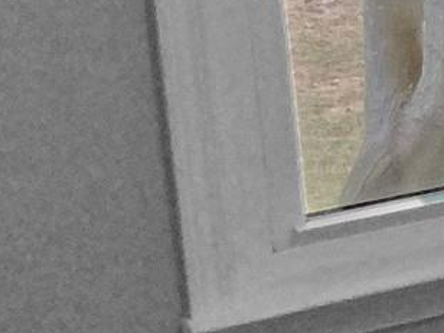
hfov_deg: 8.8
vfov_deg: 7.6
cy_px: -30
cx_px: 1231
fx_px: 2476
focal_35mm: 193
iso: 125
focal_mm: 3
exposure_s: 1/60
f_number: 1.8
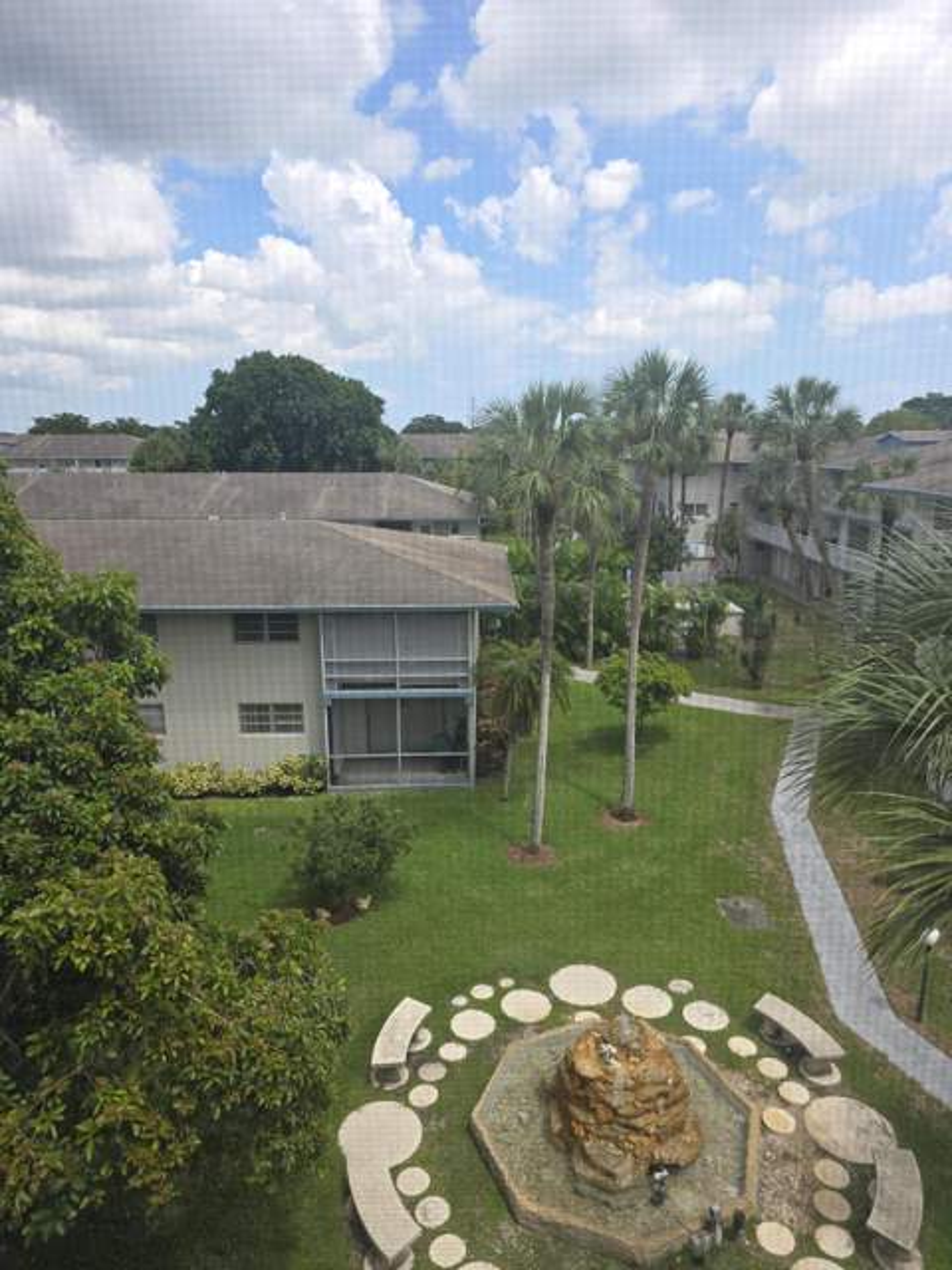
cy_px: 635
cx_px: 476
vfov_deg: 73.9
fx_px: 843
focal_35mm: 23
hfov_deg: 58.9
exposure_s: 1/385
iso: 12
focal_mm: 6.3
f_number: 1.7
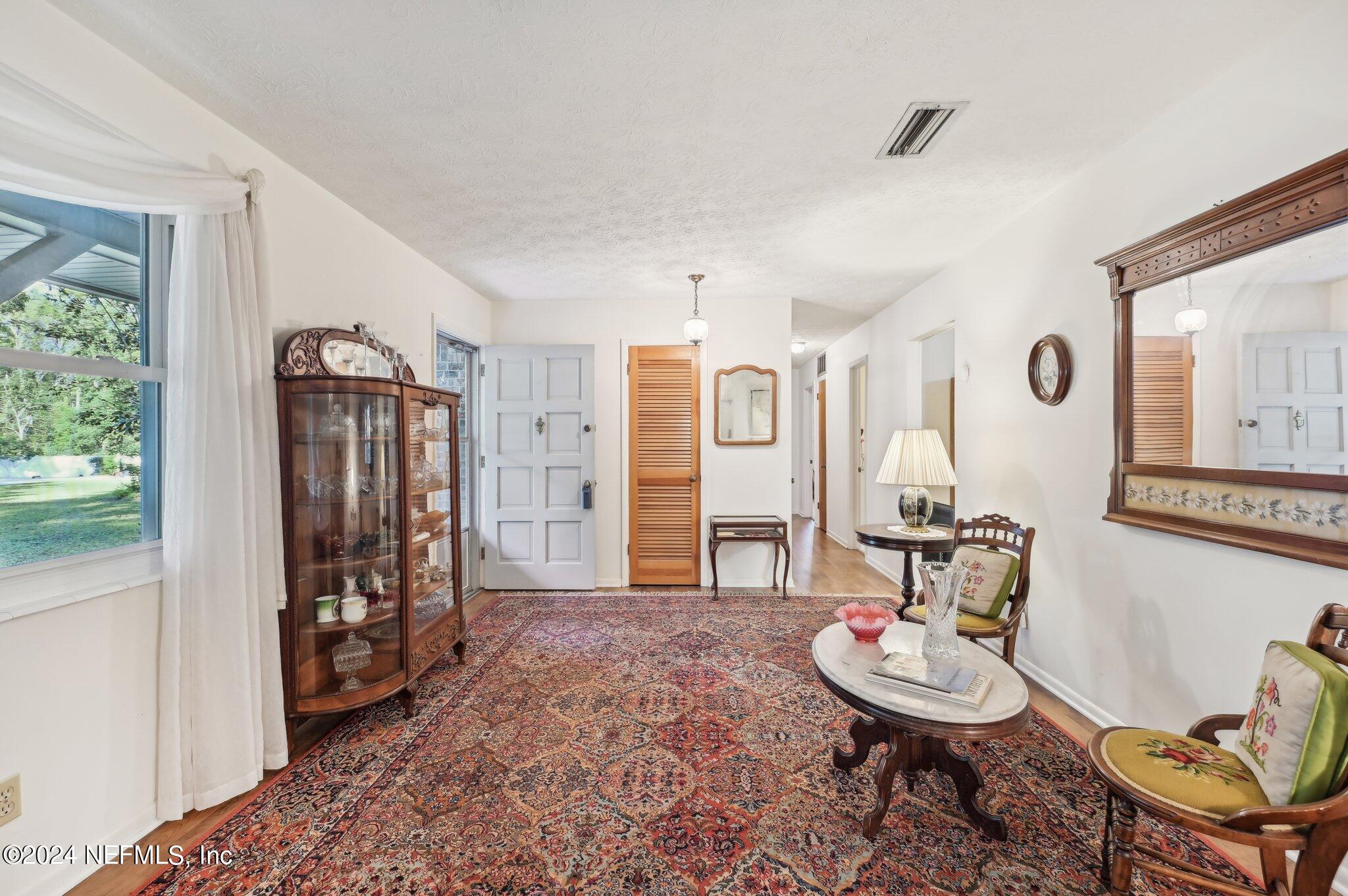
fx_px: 580
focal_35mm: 16
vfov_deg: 75.4
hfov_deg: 98.6
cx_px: 674
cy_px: 448
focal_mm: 15.5
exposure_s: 1/3.33
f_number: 8
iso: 400
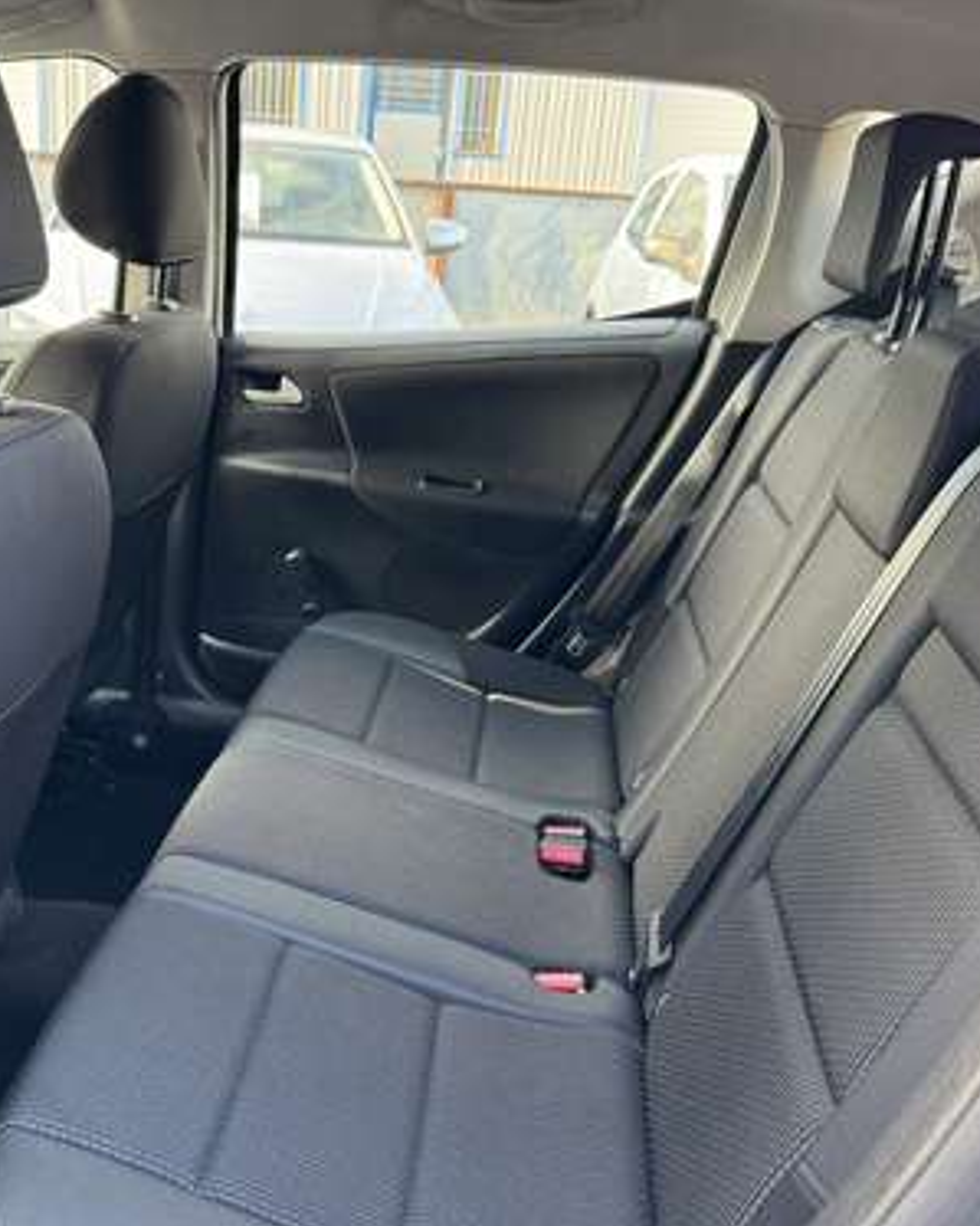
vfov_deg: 55.7
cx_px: 295
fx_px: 1161
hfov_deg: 44.8
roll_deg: -2.6
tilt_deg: -21.1
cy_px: 624
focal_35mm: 32
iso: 200
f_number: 1.78
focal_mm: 6.86
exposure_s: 1/85
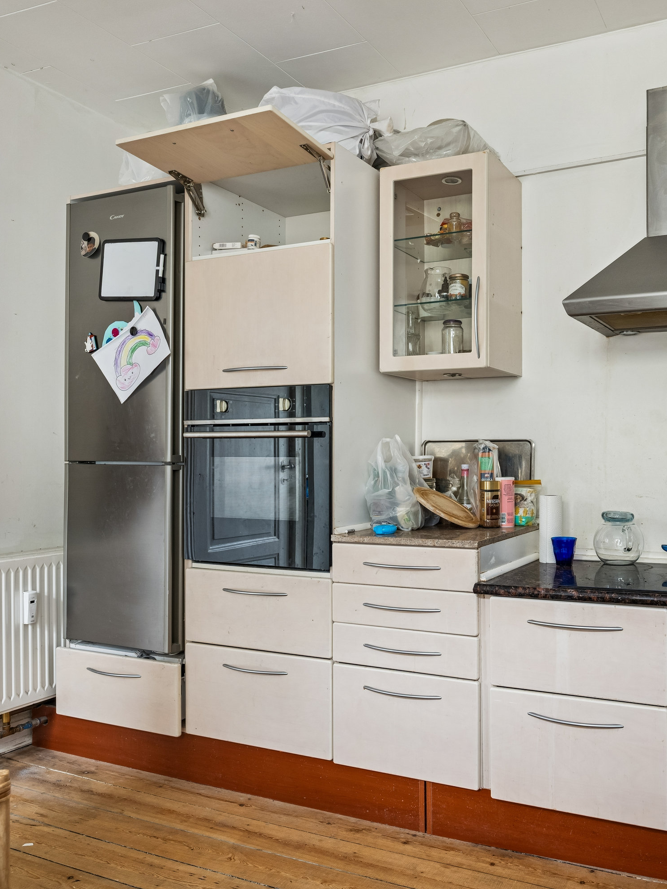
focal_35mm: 29
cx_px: 457
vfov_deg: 61.7
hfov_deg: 47.3
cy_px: 446
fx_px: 745
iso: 400
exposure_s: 1.3
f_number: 8
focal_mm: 20
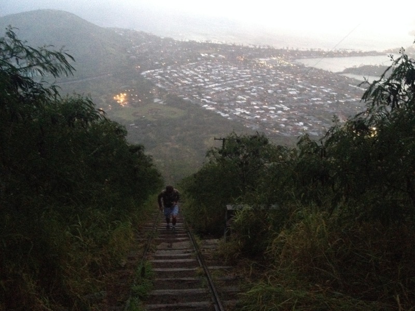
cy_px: 156
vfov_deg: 40.7
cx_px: 208
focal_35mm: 35
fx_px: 420
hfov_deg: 52.6
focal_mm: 4.28
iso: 800
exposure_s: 1/15
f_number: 2.4
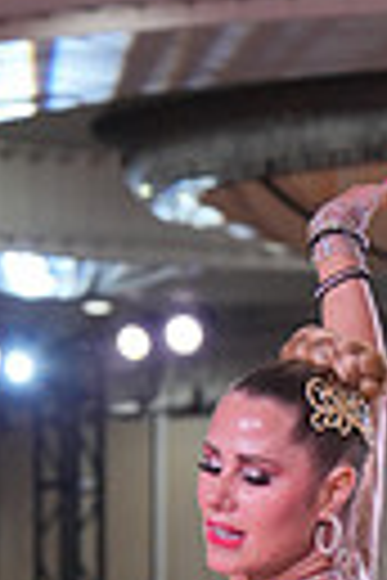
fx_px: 5063
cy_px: 1088
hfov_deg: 4.4
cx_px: 380
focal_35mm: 314
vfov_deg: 6.4
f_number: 4
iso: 1600
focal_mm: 70
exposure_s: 1/500
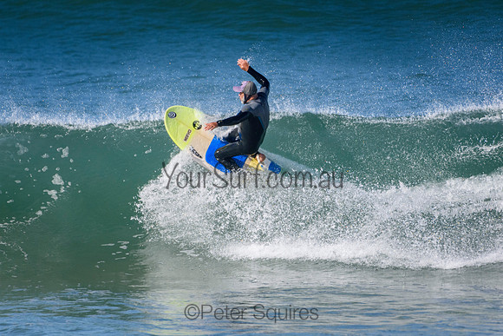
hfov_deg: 2.7
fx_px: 10483
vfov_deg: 1.8
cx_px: 252
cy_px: 168
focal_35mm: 750
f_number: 5.6
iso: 640
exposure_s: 1/4000
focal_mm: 500
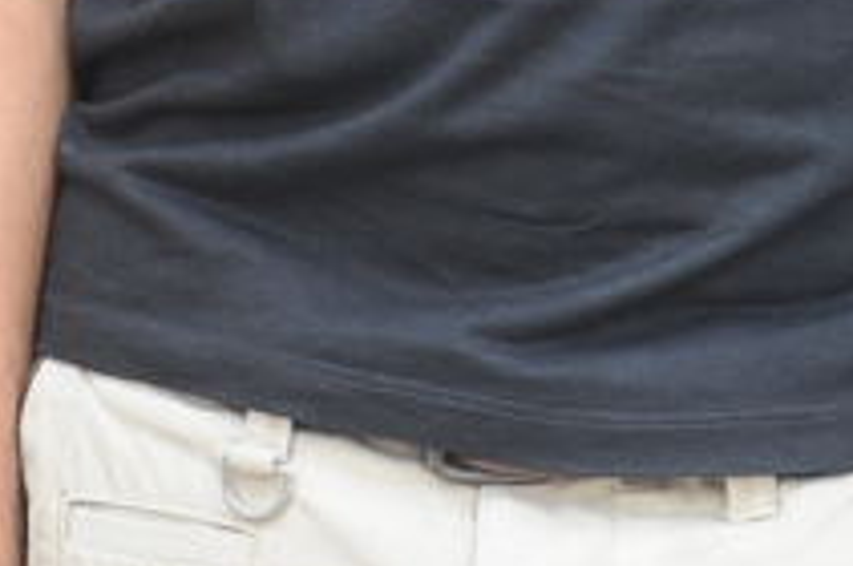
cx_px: 28
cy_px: -592
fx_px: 7547
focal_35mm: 319
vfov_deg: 4.2
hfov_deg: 6.5
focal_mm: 42
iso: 320
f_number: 5.6
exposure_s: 1/125
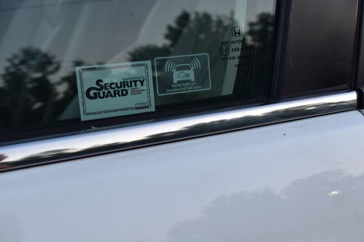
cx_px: 182
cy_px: 121
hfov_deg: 38.9
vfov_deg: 26.5
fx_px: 515
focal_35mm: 51
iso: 400
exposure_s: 1/60
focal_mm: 34
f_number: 8
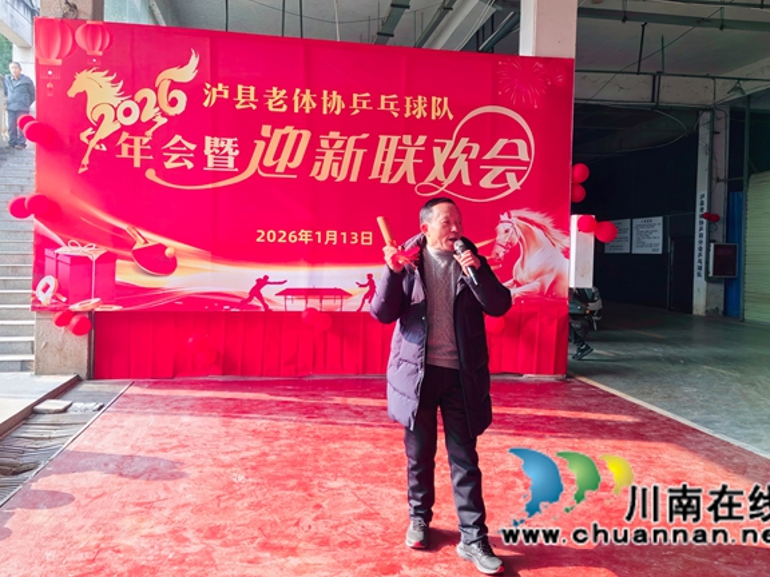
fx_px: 667
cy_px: 262
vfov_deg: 46.7
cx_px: 390
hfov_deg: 60.0
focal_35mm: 30
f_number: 1.9
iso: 50
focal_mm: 5.52
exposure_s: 1/291
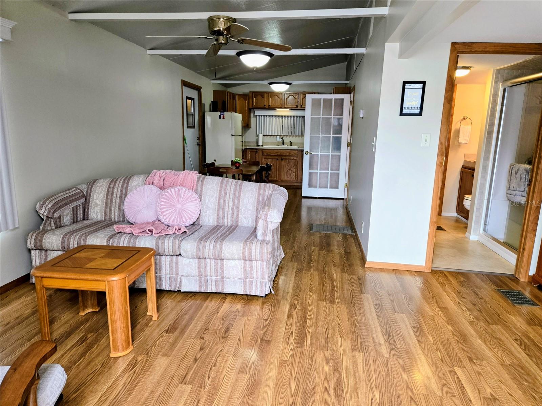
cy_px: 203
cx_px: 271
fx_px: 360
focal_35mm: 23
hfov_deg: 73.9
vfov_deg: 58.9
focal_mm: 5.4
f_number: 1.8
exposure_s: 1/120
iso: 125
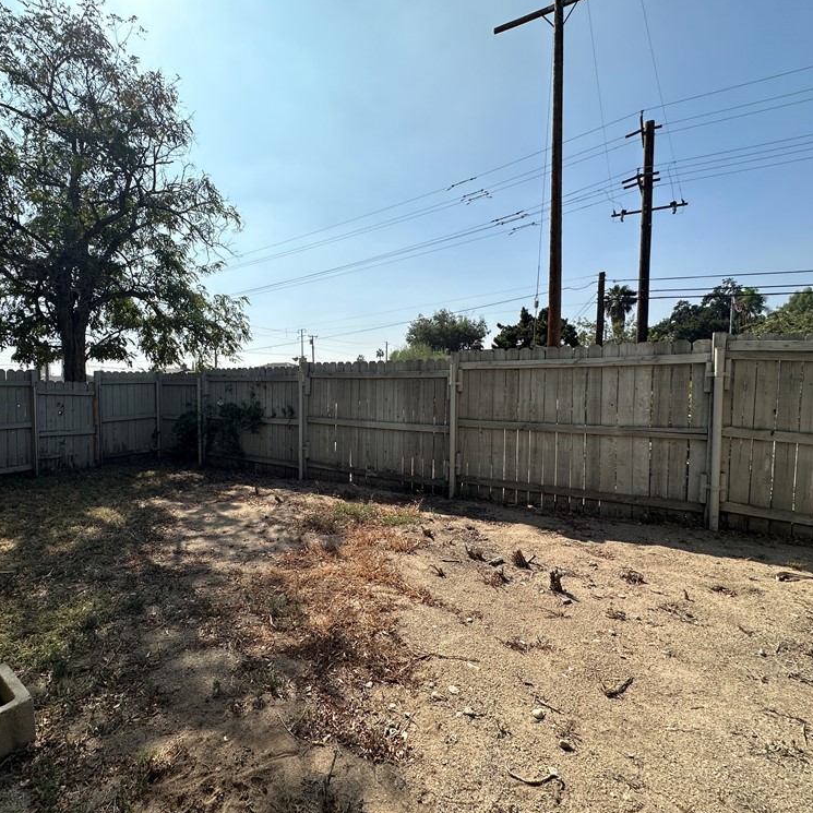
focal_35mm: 17
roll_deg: -0.2
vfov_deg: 84.0
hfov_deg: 83.0
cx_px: 328
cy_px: 398
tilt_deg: -2.8
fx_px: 452
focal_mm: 2.22
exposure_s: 1/3040
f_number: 2.2
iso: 50
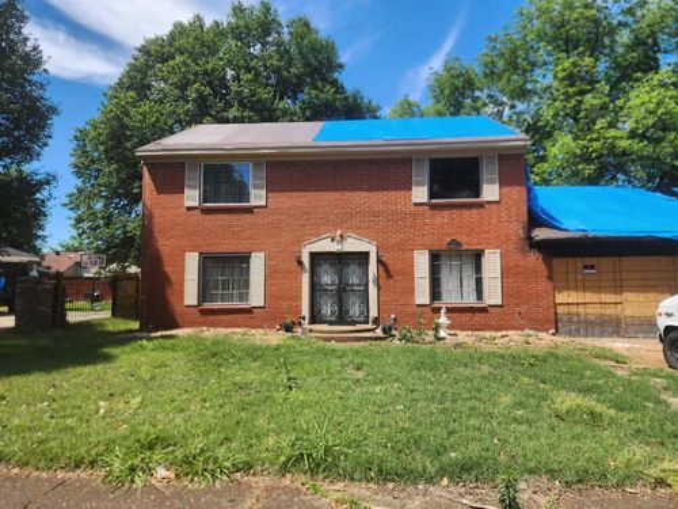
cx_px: 339
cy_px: 254
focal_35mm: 23
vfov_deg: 58.9
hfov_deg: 73.9
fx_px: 450
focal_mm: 6.4
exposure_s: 1/551
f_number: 1.8
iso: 12
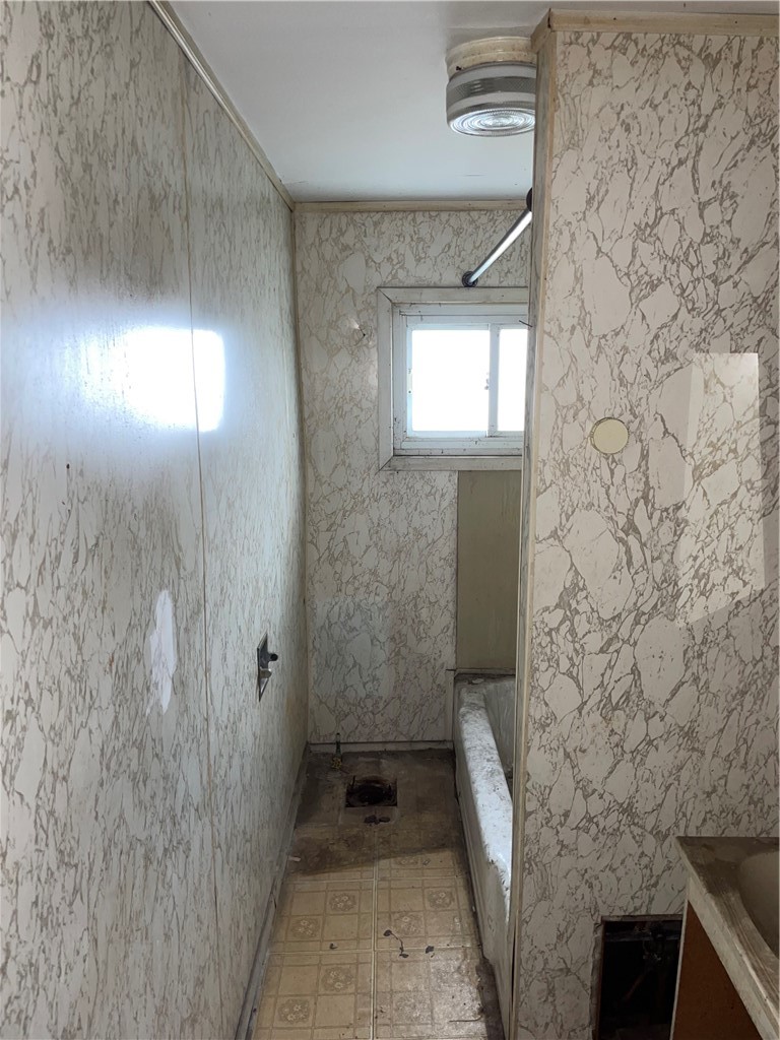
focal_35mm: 26
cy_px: 520
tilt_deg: -11.5
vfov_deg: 67.3
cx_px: 390
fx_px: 781
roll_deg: +0.6
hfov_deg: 53.1
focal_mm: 4.2
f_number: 1.6
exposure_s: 1/17
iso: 64
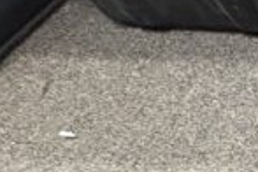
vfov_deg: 14.0
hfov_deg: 13.7
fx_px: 566
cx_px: 672
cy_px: 365
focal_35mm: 79
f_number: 2.2
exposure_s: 1/60
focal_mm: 2.22
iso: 250
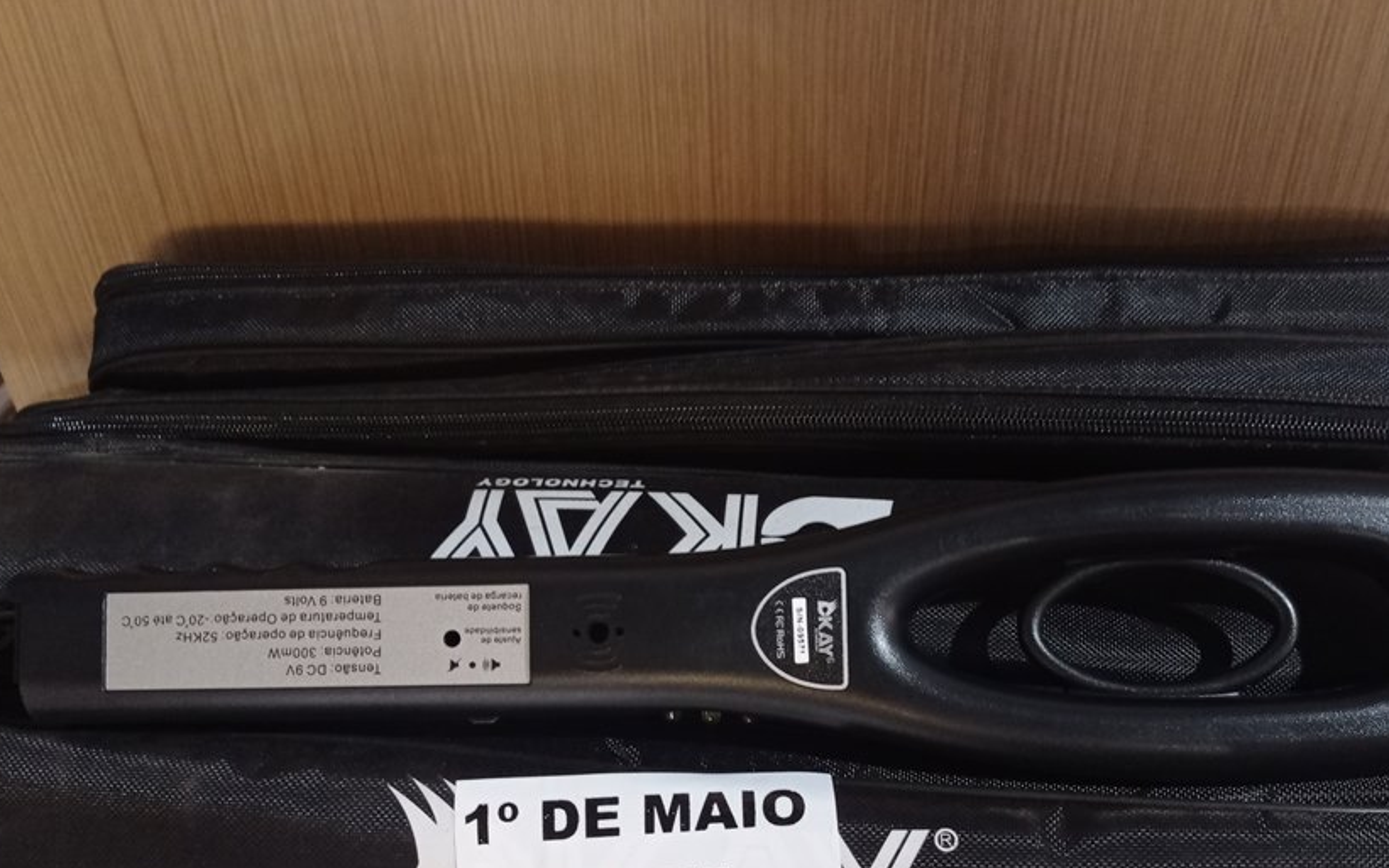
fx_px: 1401
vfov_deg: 33.8
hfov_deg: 52.7
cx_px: 733
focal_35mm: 37
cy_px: 641
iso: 717
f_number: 1.79
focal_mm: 4.7
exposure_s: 1/24
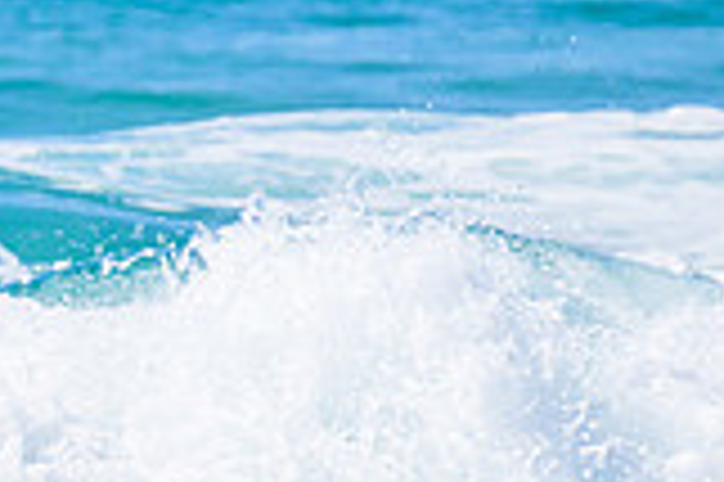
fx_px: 43415
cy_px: 439
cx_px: -576
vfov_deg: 0.6
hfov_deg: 1.0
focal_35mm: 2161
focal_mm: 600
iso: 900
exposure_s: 1/2000
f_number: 11
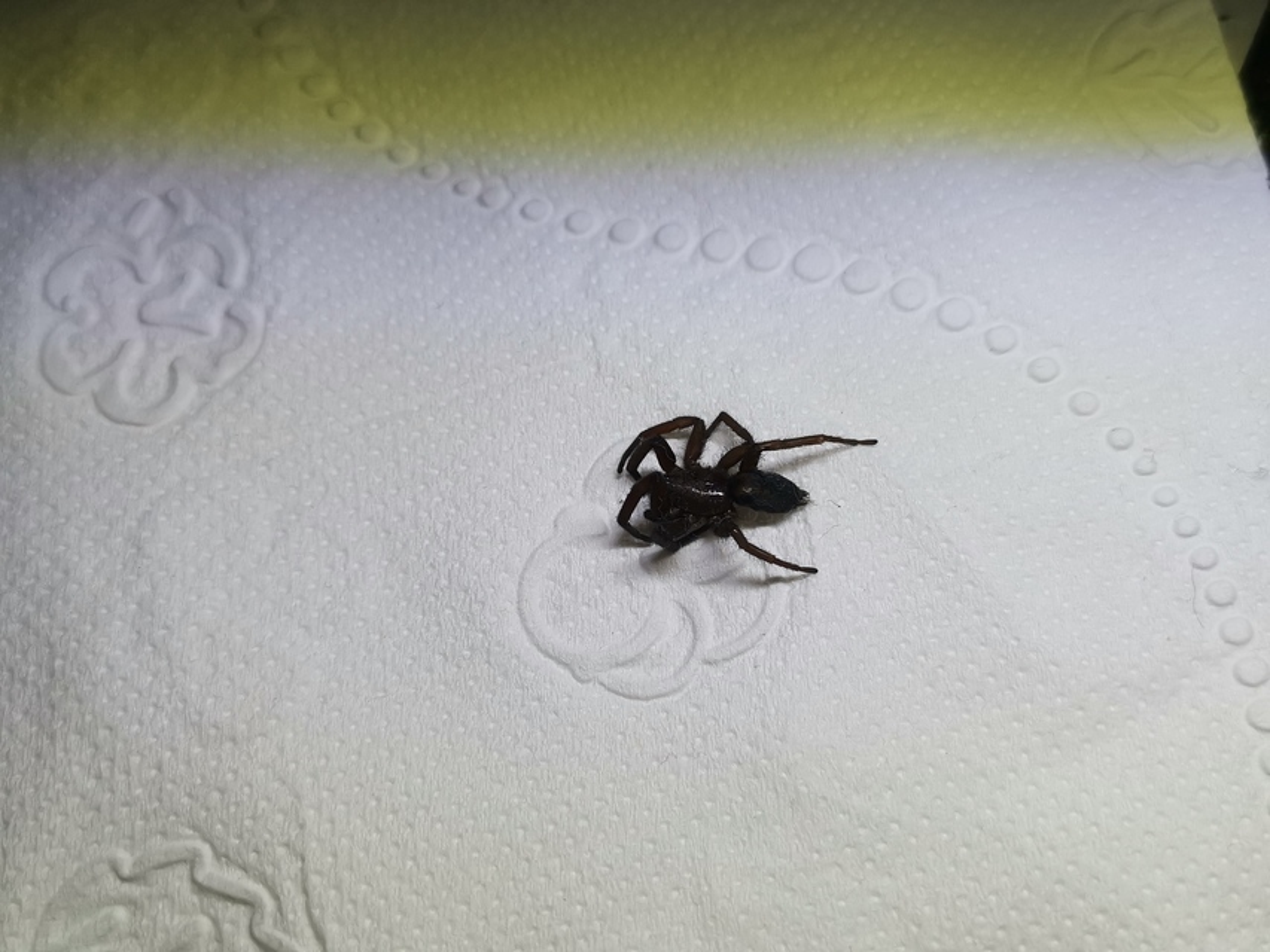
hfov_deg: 51.3
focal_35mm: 36
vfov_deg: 39.7
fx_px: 1321
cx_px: 635
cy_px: 476
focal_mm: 4.75
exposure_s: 1/538
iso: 50
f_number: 1.8
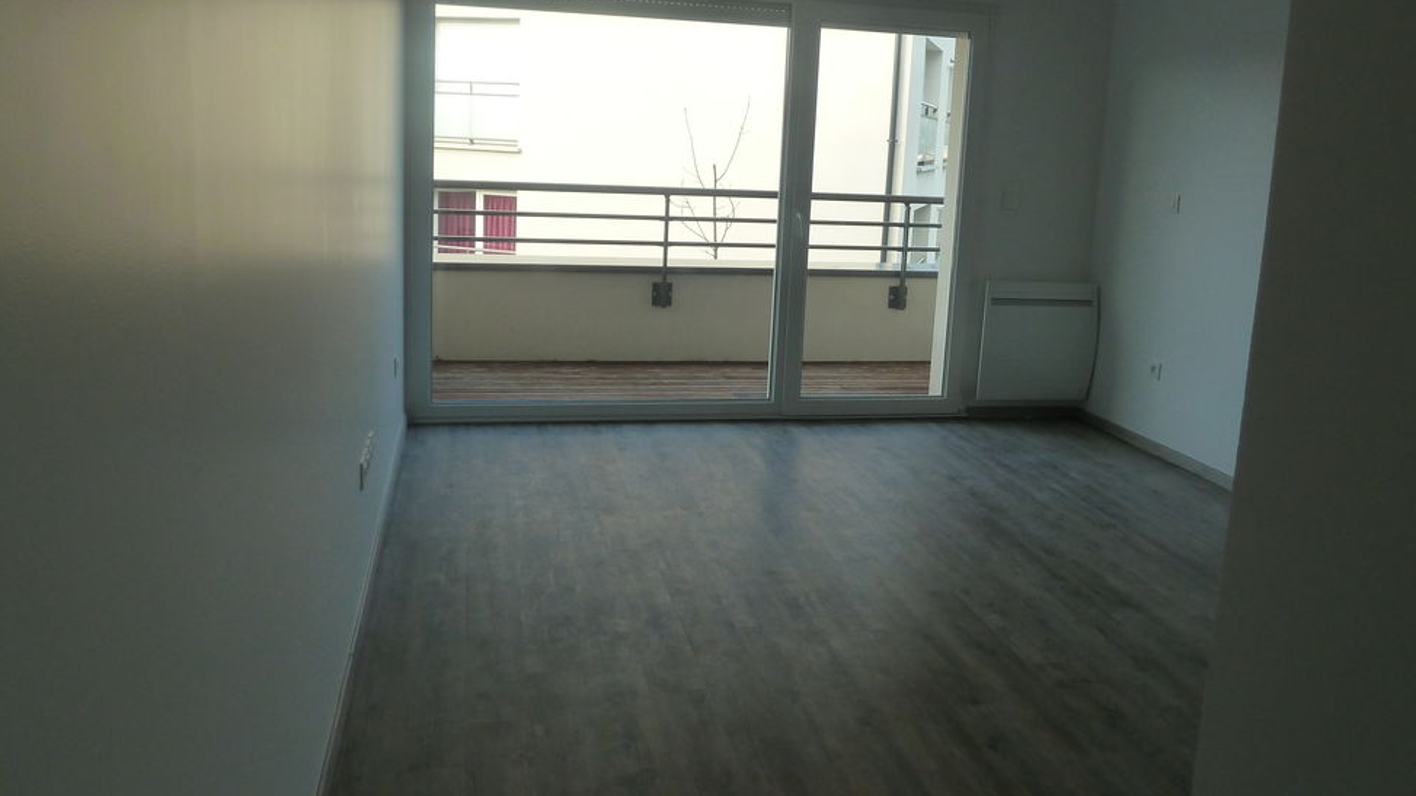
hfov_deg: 67.9
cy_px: 307
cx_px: 723
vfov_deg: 41.2
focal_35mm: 28
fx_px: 1051
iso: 125
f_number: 3.3
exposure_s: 1/80
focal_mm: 4.1
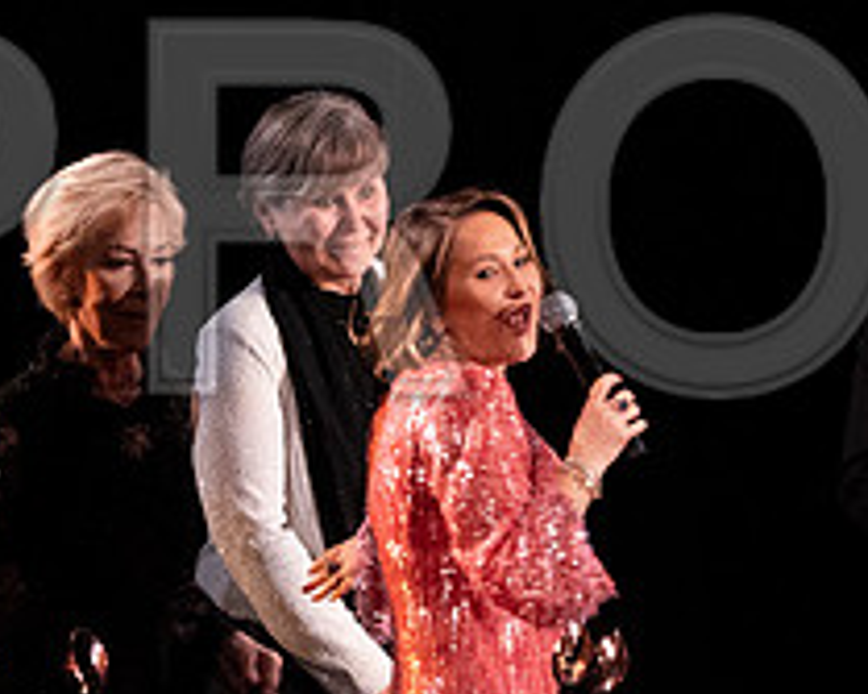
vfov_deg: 1.5
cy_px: 218
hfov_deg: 1.9
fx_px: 26730
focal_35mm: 1041
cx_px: 685
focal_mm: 400
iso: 12800
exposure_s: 1/320
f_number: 6.3
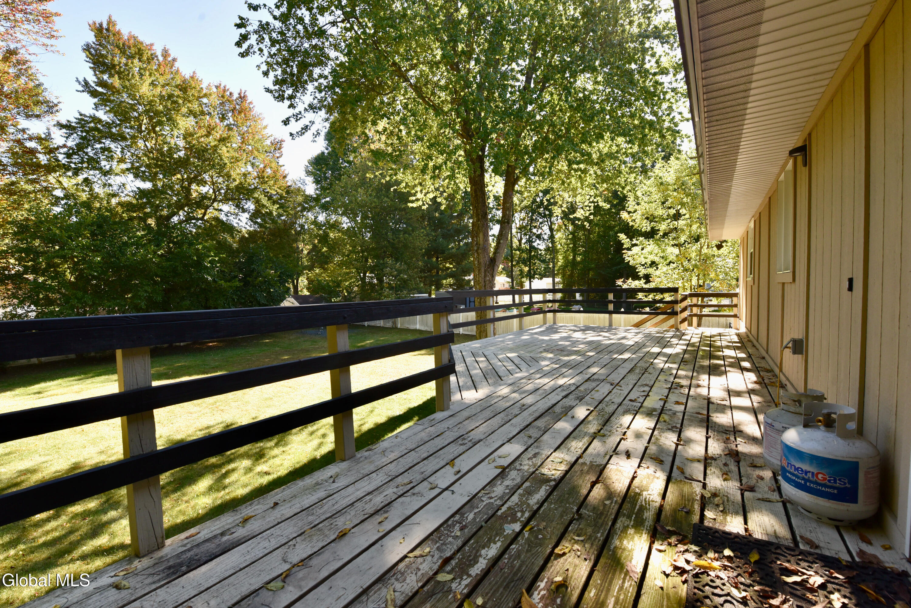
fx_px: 354
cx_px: 456
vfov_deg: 81.3
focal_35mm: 14
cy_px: 304
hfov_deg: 104.2
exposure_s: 1/320
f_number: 9
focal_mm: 14
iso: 800
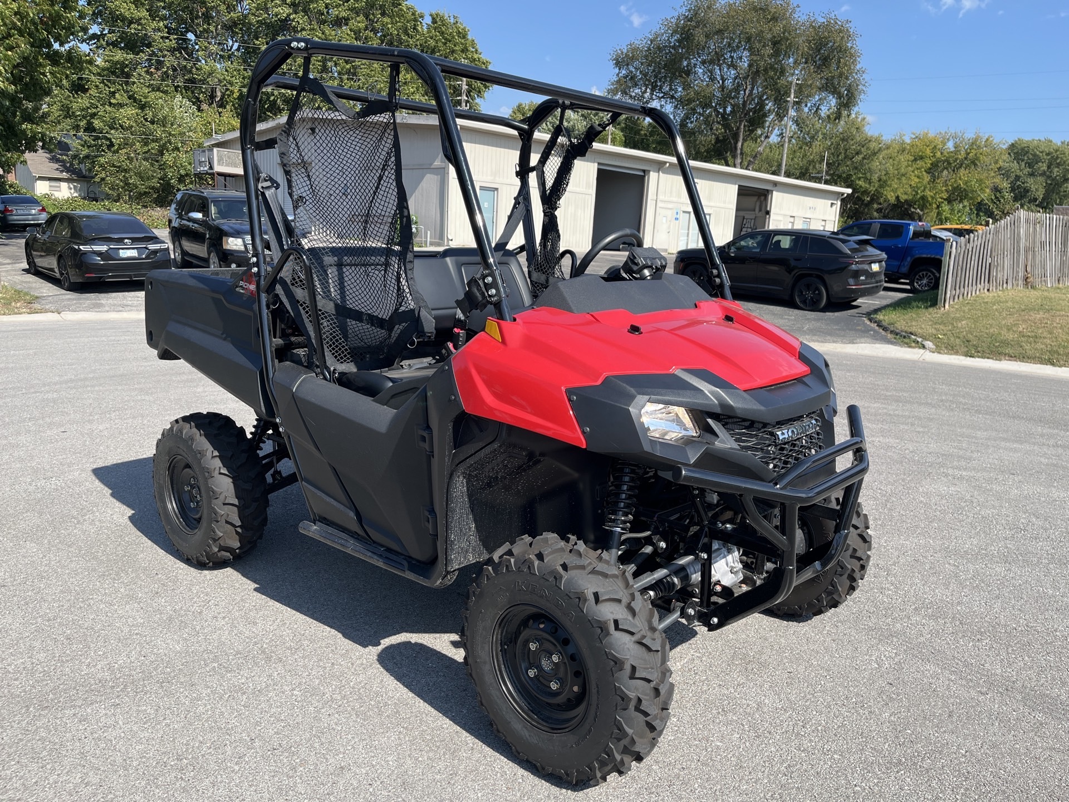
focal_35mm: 26
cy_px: 401
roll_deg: -2.6
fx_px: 803
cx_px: 534
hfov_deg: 67.3
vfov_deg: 53.1
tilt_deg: -11.4
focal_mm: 5.1
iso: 50
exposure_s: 1/1862
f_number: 1.6
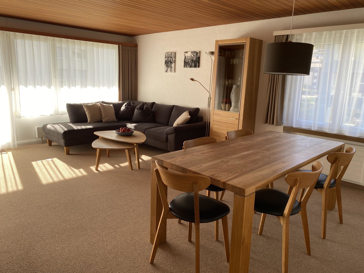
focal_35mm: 26
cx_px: 182
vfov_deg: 53.1
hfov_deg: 67.3
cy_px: 136
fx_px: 273
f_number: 1.8
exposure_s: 1/122
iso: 32
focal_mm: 4.25
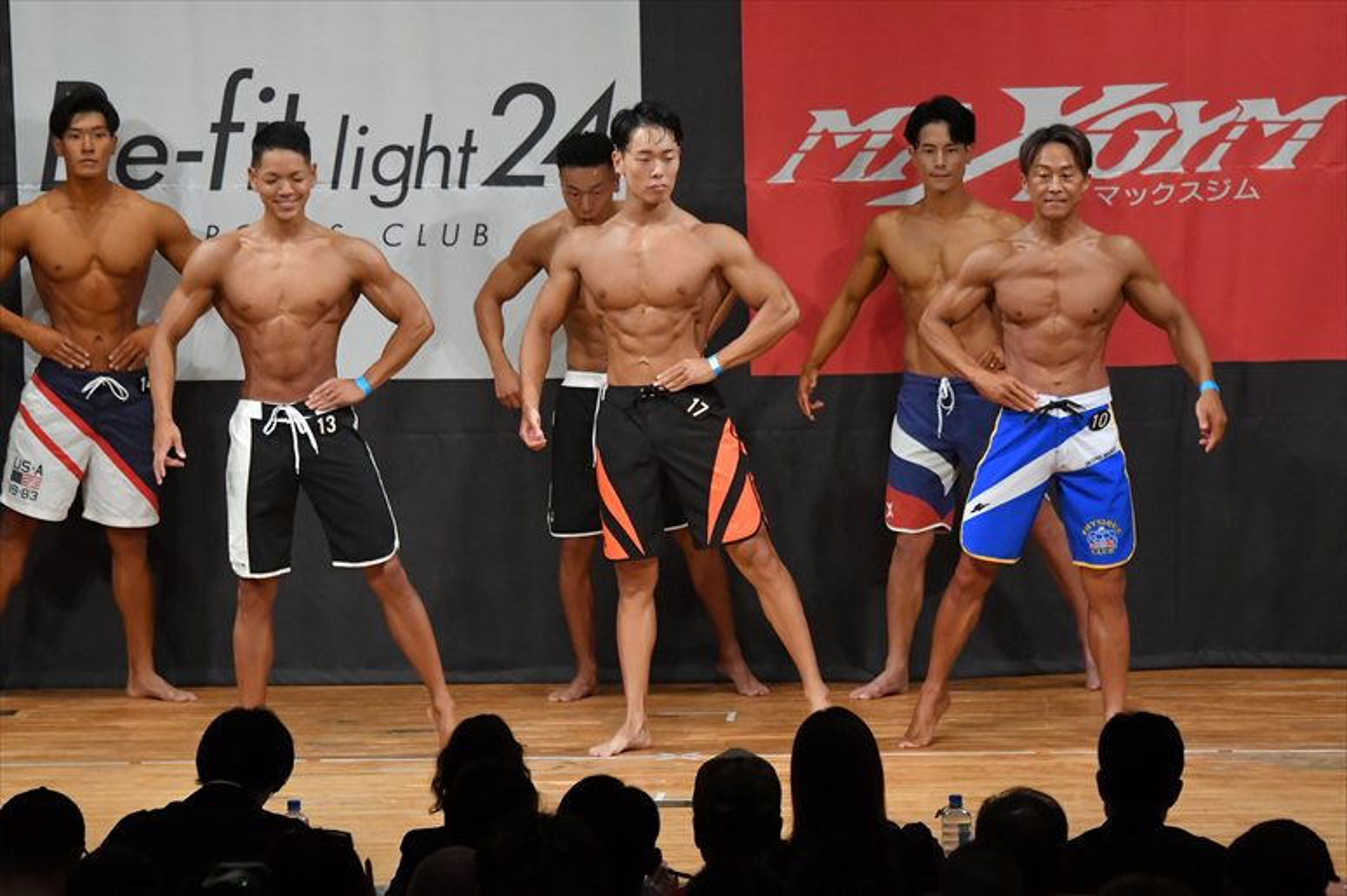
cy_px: 448
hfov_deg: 9.5
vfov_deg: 6.3
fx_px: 8116
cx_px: 674
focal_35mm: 217
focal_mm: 145
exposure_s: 1/400
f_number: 5.6
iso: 6400
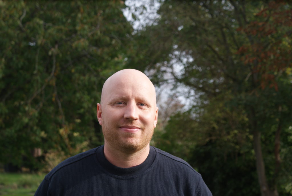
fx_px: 731
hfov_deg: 22.6
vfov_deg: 15.2
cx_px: 146
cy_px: 98
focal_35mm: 90
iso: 100
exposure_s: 1/160
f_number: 7.1
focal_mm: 60
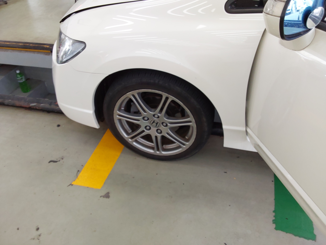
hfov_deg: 63.4
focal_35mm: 28
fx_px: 264
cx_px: 163
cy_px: 122
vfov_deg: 49.7
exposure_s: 1/120
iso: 64
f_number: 1.9
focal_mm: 2.91
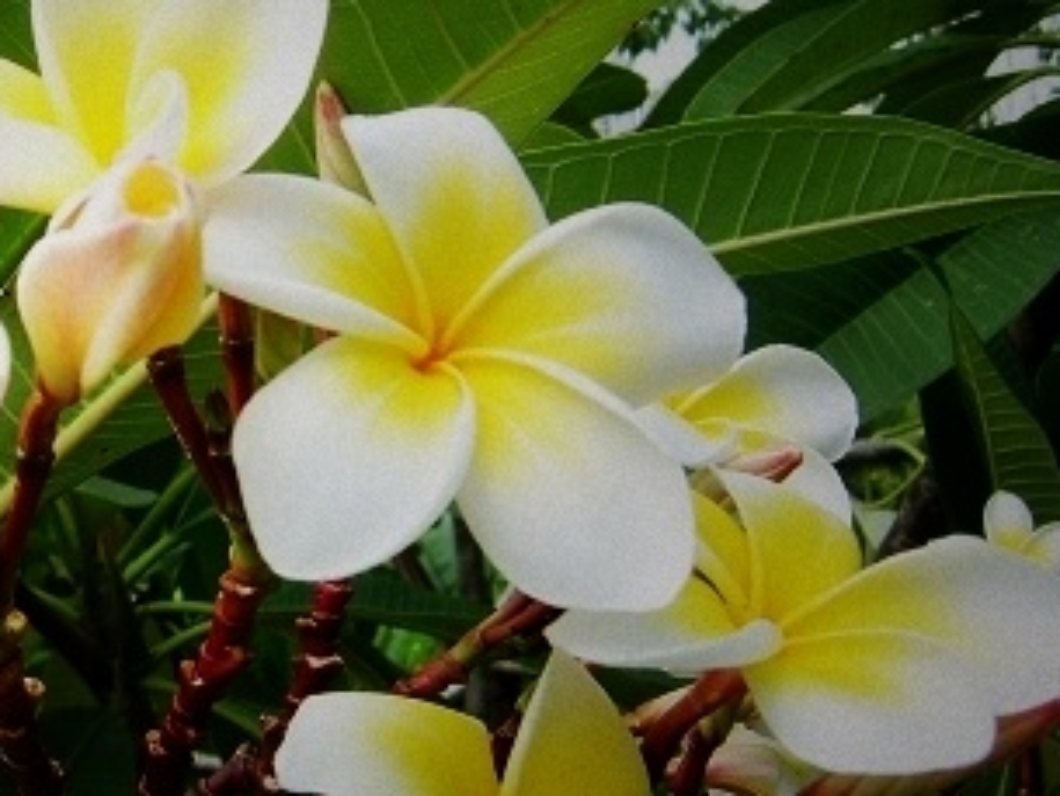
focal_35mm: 61
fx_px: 1869
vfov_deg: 24.0
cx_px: 90
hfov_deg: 30.2
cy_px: 365
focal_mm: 8.13
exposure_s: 1/78
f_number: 5.6
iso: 50
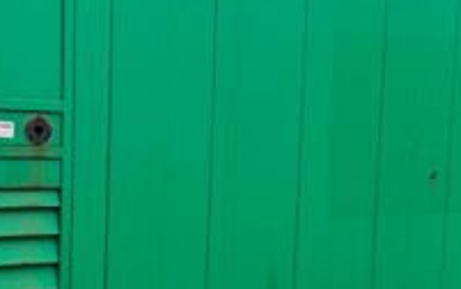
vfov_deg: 17.1
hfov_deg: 27.0
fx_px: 956
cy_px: 200
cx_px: 305
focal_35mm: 76
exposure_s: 1/2232
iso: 100
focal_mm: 6.76
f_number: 1.78
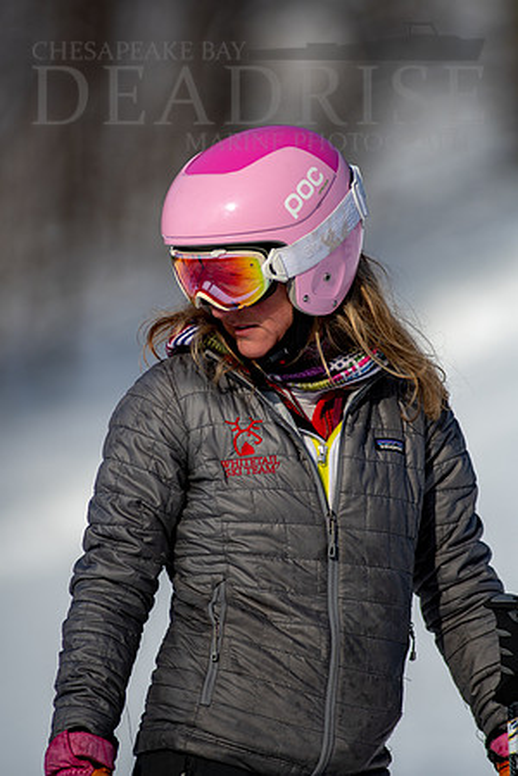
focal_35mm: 450
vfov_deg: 4.6
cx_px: 259
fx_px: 9712
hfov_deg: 3.1
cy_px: 388
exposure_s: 1/5000
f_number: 2.8
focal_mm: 300
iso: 100
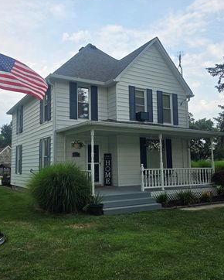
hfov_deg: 47.0
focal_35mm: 31
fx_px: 257
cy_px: 140
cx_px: 98
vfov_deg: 57.2
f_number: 1.7
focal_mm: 6.3
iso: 80
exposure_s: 1/2391
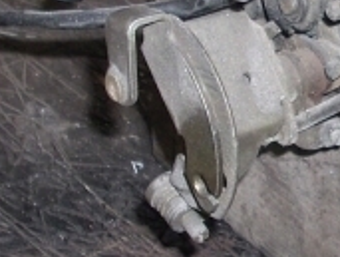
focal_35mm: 162
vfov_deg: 9.2
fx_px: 1595
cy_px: 25
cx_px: 390
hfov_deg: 11.9
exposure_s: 1/60
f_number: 2.8
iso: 64
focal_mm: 6.2
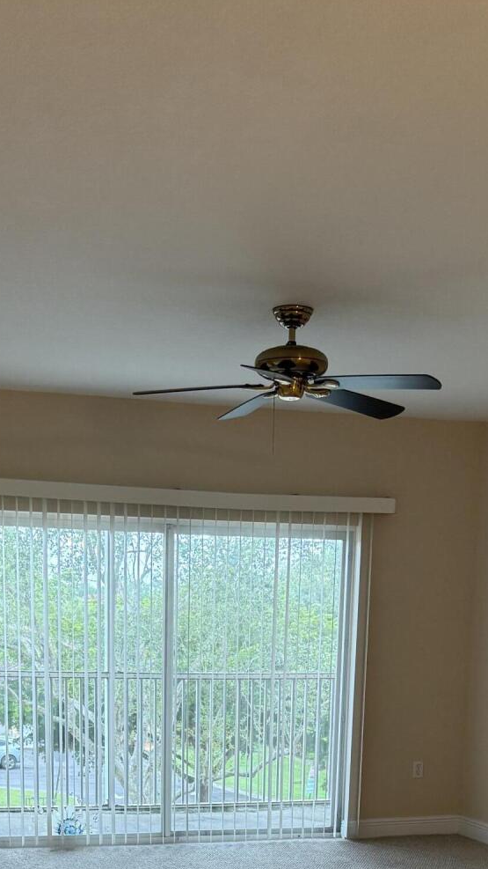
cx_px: 210
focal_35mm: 53
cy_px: 857
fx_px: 1220
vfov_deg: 35.6
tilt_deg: -10.6
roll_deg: -1.2
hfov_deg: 22.6
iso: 200
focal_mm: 6.76
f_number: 1.78
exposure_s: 1/142
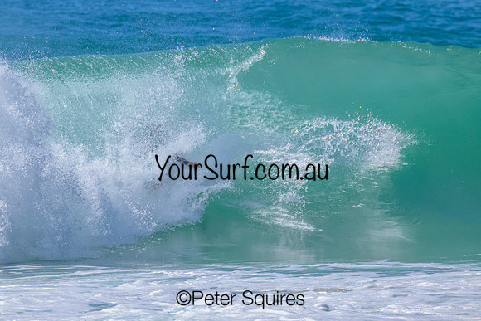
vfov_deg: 1.5
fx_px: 12374
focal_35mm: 926
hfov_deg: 2.2
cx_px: 203
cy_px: 135
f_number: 11
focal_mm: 800
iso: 800
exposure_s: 1/2000
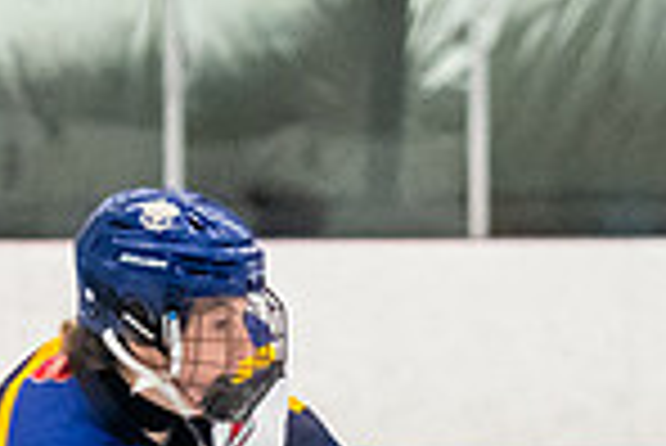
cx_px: 266
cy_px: 1084
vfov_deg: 1.7
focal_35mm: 794
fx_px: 14703
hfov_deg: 2.6
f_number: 2.8
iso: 4000
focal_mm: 98
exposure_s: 1/800
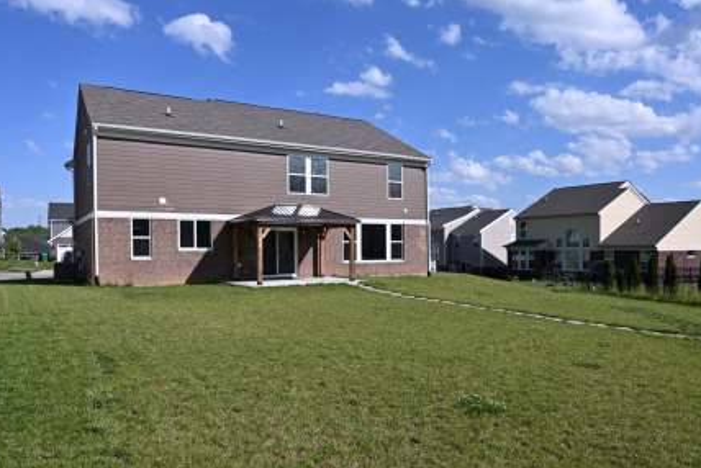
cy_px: 250
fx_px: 546
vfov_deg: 46.4
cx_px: 386
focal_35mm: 28
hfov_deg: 65.3
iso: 280
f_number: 6.3
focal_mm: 16
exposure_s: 1/1600
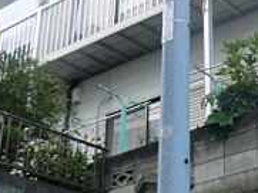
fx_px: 634
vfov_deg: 17.3
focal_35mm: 85
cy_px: 61
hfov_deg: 22.5
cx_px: 231
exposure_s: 1/60
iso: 200
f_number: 3.2
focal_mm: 4.3
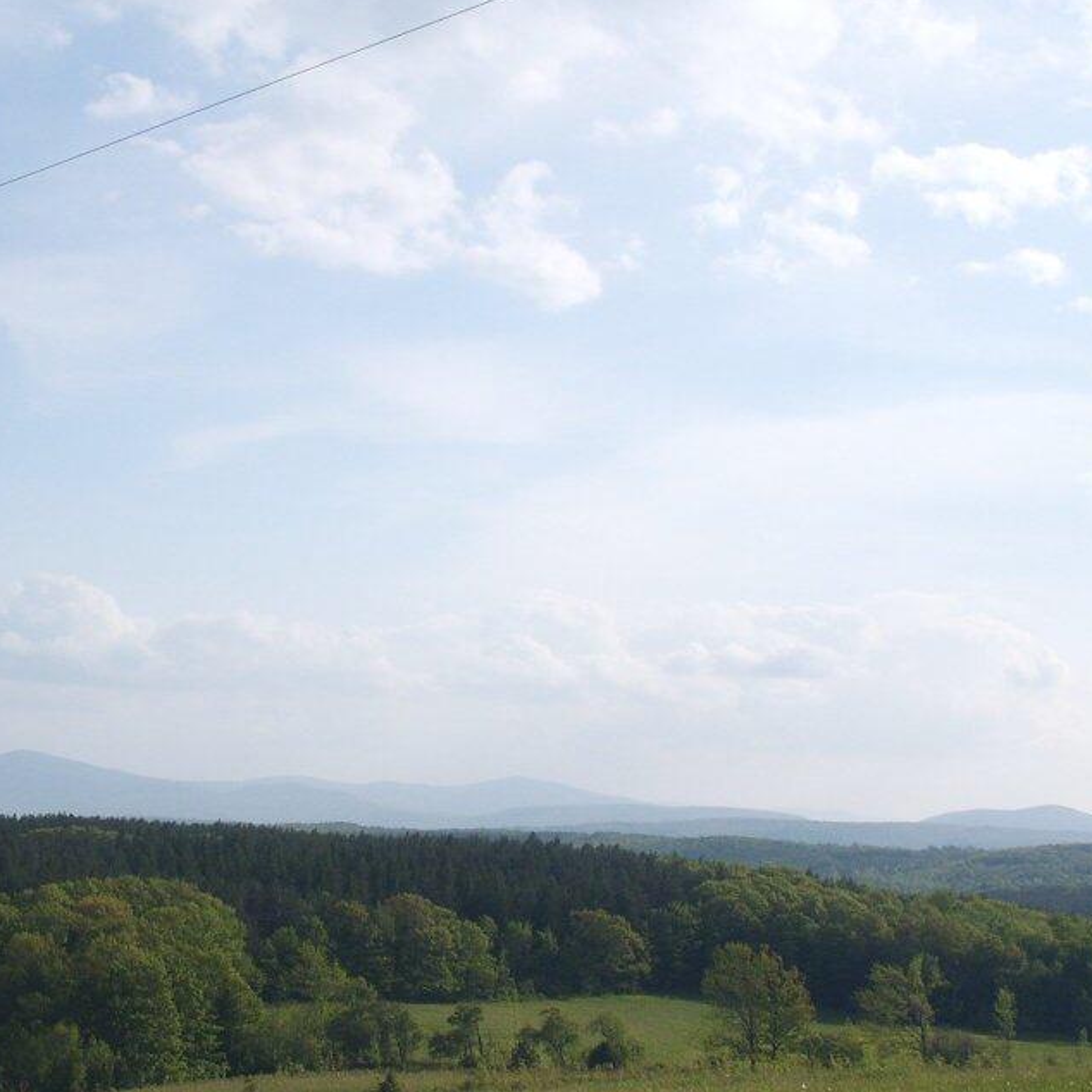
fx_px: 2141
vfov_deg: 28.6
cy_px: 570
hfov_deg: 28.4
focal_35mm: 60
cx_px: 369
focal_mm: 8.81
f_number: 8
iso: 64
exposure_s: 1/500
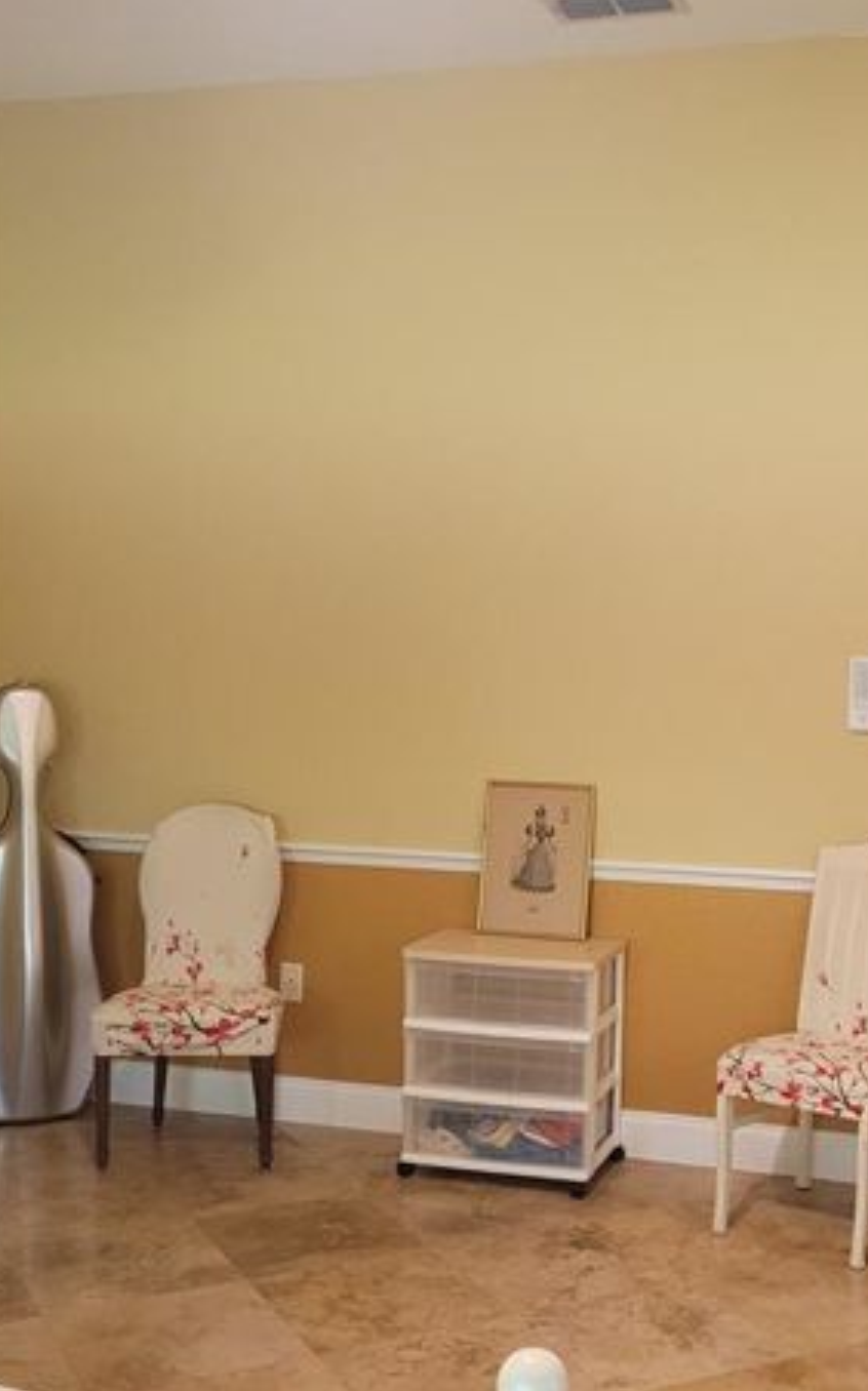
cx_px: 571
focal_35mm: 43
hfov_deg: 29.6
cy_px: 782
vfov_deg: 46.1
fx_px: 1630
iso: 320
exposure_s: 1/40
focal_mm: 5.4
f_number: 1.8
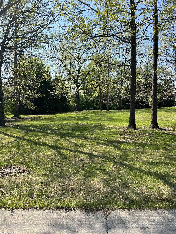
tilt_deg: -3.9
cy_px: 117
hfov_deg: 53.1
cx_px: 88
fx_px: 176
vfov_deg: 67.3
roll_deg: +0.1
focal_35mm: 26
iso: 50
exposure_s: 1/2353
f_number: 1.5
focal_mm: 5.7
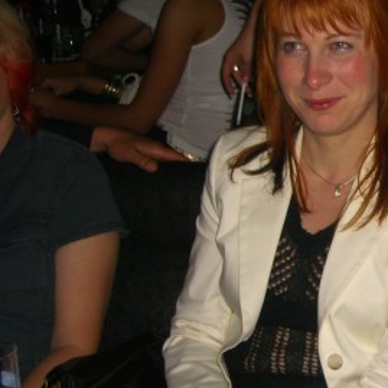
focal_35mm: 75
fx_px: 951
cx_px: 413
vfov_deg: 23.1
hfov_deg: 22.0
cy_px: 198
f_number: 2.8
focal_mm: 7.9
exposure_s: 1/60
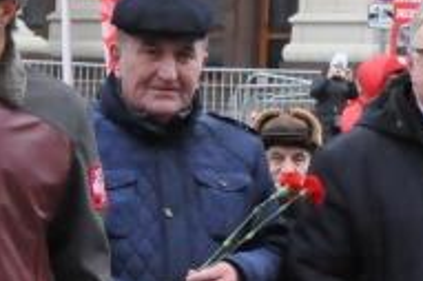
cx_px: -359
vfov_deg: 3.3
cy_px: 212
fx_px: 4907
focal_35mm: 418
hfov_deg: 4.9
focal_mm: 52
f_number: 10
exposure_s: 1/400
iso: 3200
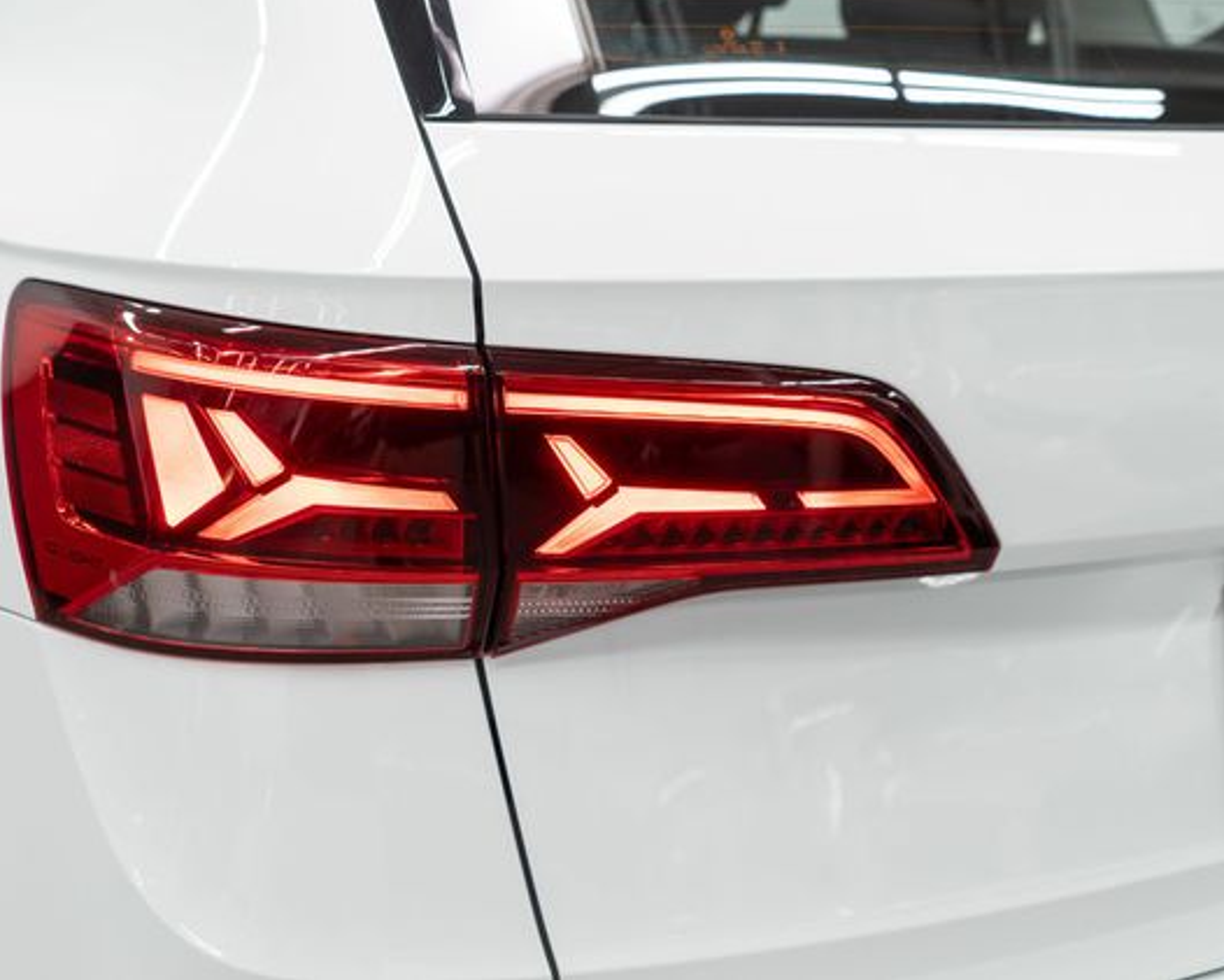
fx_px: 1739
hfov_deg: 38.6
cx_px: 482
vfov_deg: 31.5
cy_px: 485
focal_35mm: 48
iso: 200
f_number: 3.2
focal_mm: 28
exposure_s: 1/50
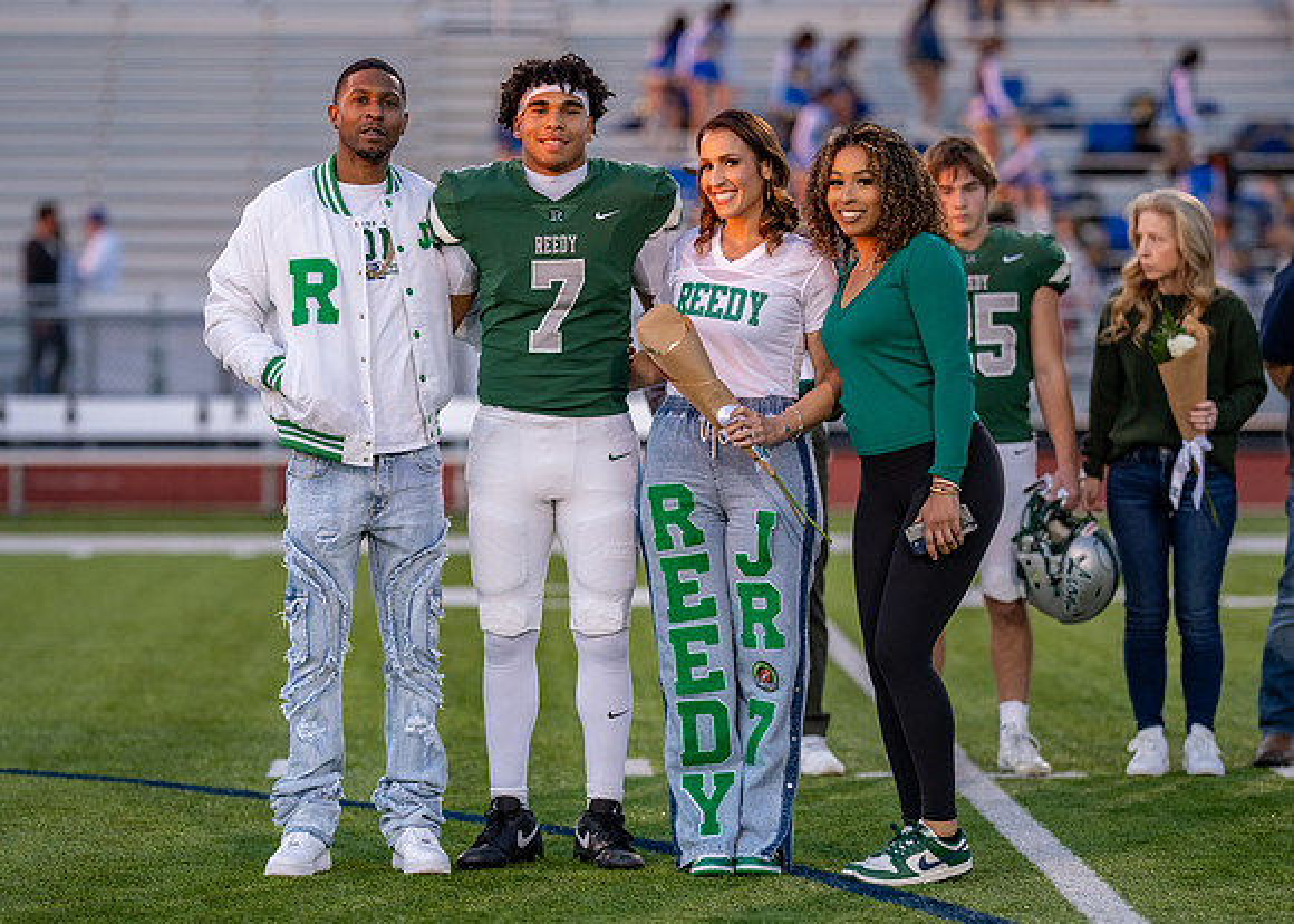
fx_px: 6227
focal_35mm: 169
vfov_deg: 8.5
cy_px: 440
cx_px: 656
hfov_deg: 11.9
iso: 500
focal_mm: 135
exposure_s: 1/800
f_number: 2.2
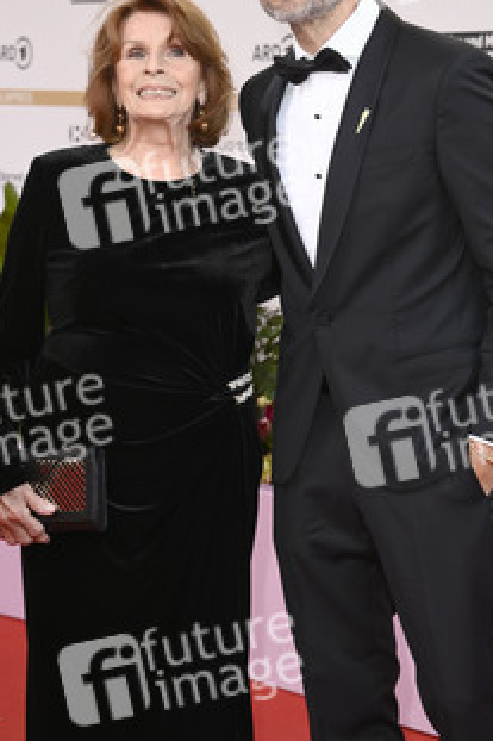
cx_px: 250
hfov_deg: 9.5
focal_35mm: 144
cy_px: 312
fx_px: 2961
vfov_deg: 14.3
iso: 500
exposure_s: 1/250
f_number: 6.3
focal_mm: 112
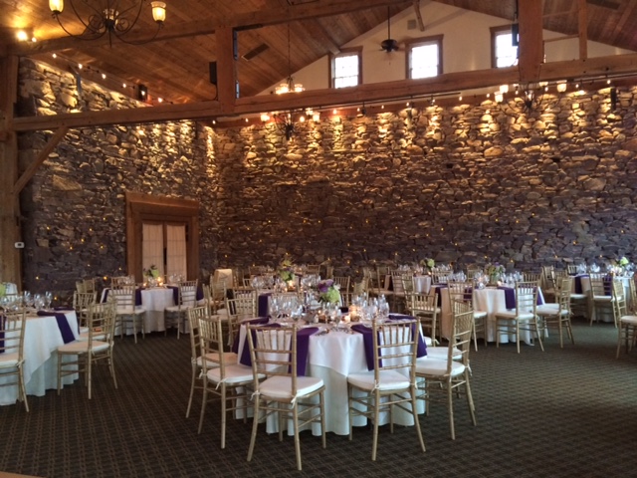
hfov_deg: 61.7
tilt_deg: +0.7
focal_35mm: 29
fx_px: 534
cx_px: 318
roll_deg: +2.3
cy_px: 239
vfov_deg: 48.2
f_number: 2.2
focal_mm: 4.15
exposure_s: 1/20
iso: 320
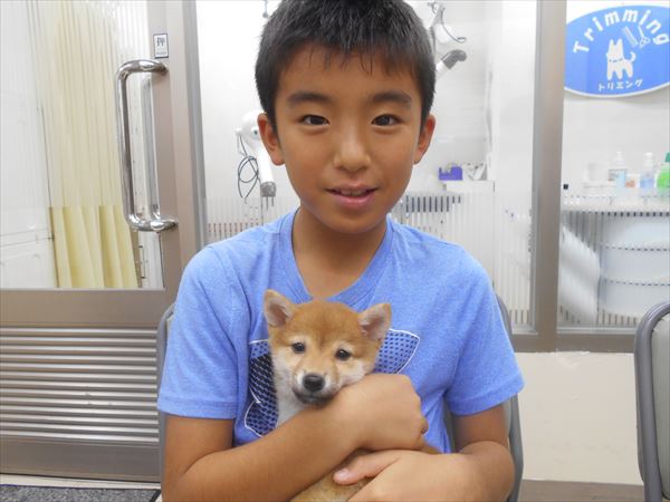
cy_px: 251
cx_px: 335
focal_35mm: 26
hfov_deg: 67.3
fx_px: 503
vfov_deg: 53.1
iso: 200
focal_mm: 4.6
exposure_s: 1/30
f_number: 3.2
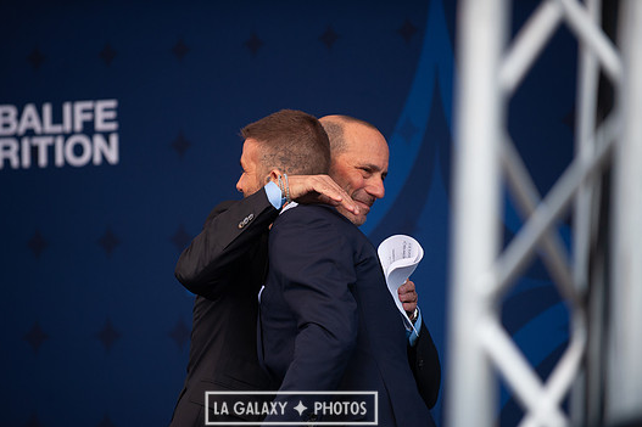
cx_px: 291
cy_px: 225
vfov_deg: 6.2
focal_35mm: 220
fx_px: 3922
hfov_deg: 9.4
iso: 400
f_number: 2.8
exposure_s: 1/1250
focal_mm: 200
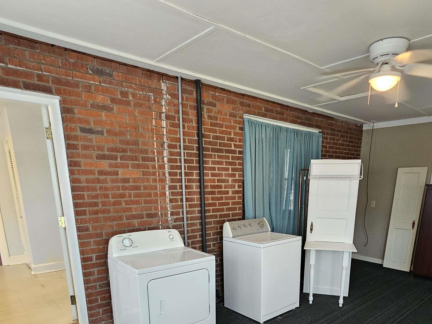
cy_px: 268
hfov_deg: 76.1
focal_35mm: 22
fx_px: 275
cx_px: 240
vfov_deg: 55.8
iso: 500
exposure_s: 1/30
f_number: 2.2
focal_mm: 2.2
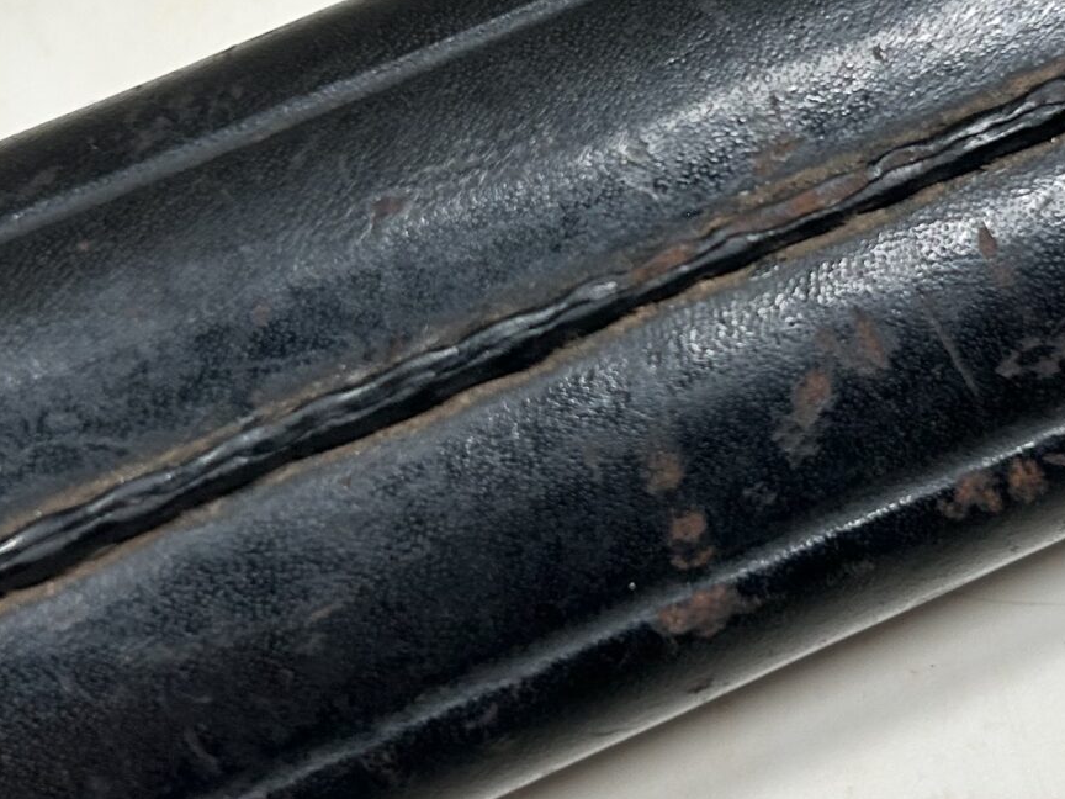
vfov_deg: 19.1
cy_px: 249
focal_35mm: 77
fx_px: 2369
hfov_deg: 25.2
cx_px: 687
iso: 80
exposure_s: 1/60
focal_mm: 5.7
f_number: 1.5
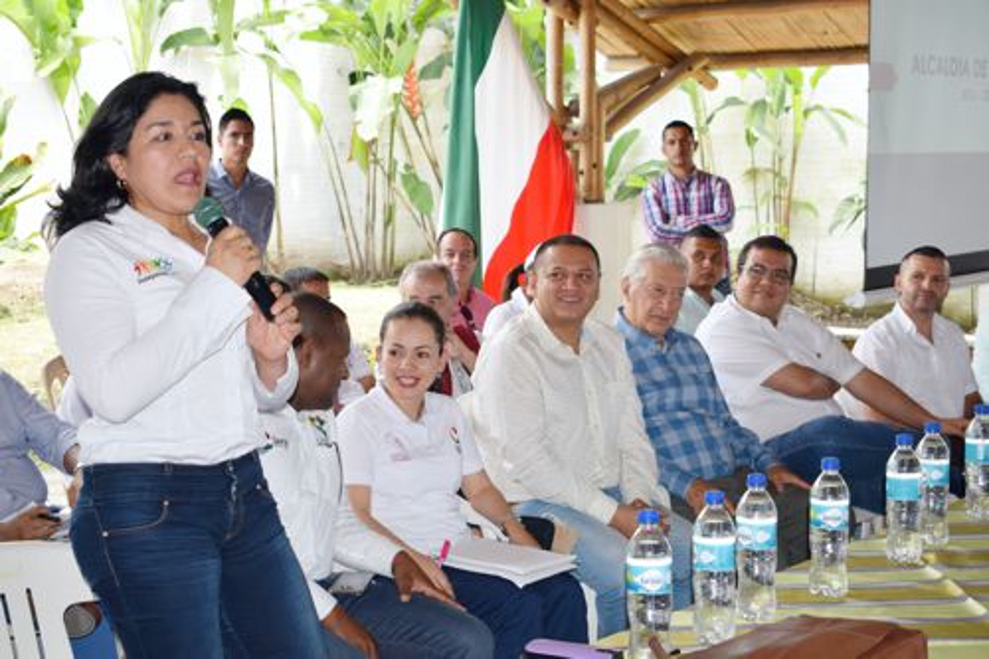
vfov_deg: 22.6
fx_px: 1648
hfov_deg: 33.4
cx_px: 494
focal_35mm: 60
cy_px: 330
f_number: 5.6
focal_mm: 40
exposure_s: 1/125
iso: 160
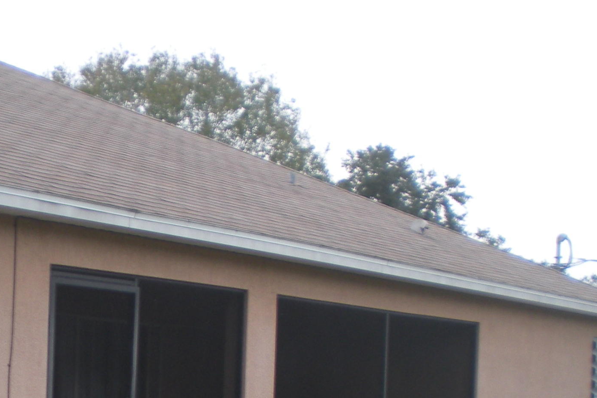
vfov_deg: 15.5
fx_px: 1409
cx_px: 126
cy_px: 469
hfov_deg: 23.6
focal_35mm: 85
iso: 64
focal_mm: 6.3
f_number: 3.1
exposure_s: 1/118
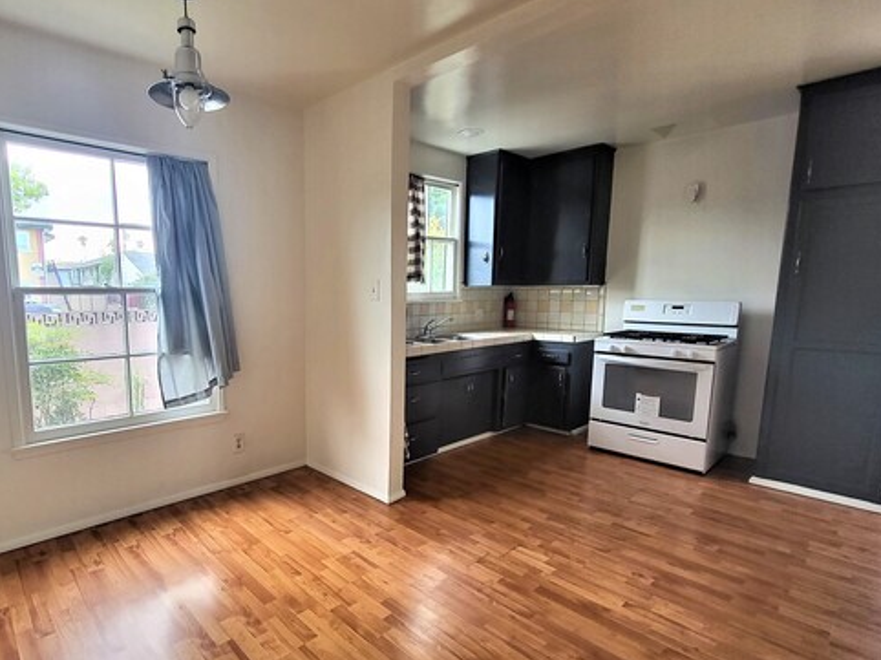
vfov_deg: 71.4
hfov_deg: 86.0
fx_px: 458
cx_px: 328
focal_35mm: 18
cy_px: 364
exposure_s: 1/60
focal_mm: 1.74
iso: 125
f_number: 2.2
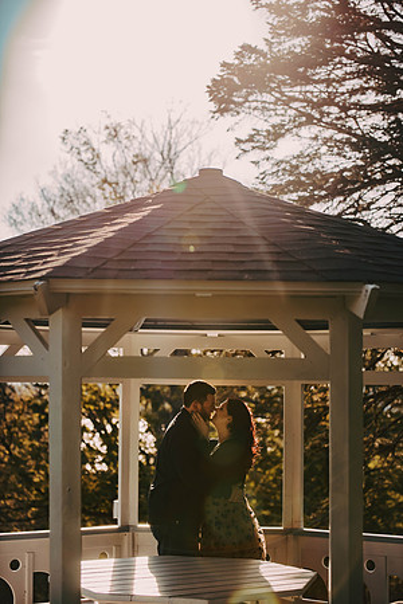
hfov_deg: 19.5
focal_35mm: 70
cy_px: 302
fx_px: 1175
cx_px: 202
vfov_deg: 28.8
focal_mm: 70
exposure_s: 1/4000
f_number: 2.8
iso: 400
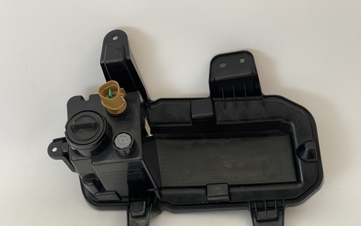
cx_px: 180
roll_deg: -5.2
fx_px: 679
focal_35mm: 69
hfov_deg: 29.8
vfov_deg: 18.8
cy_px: 137
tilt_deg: -43.4
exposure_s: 1/65
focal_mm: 7.5
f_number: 2.2
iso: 200
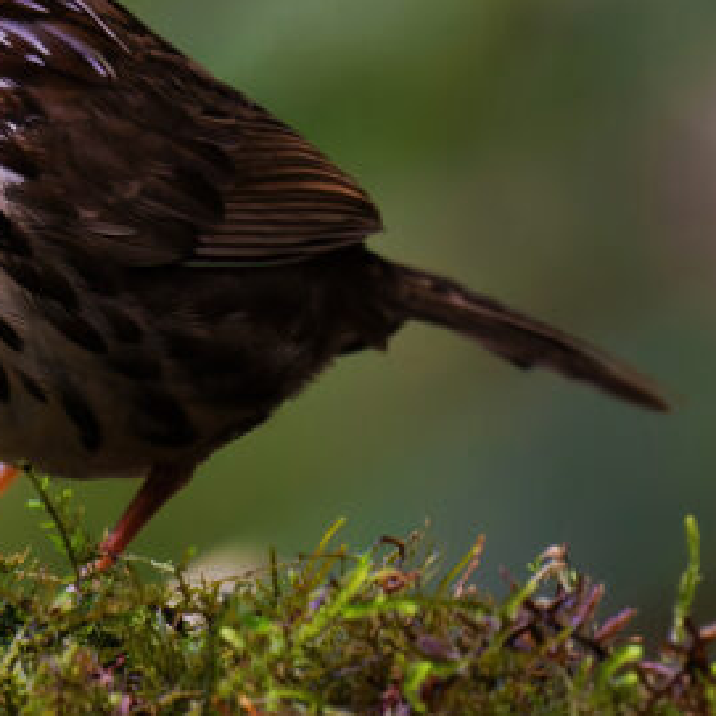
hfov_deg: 1.2
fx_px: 32973
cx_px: -82
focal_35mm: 1409
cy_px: 182
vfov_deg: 1.2
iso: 1600
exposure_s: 1/50
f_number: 5.6
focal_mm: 390
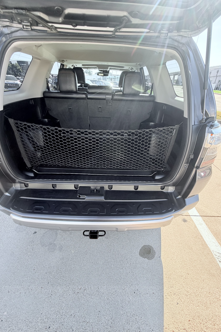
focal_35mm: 15
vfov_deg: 100.4
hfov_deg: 77.3
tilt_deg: -28.4
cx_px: 109
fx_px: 138
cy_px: 164
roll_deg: +2.2
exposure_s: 1/156
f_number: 2.2
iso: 50
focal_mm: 2.22
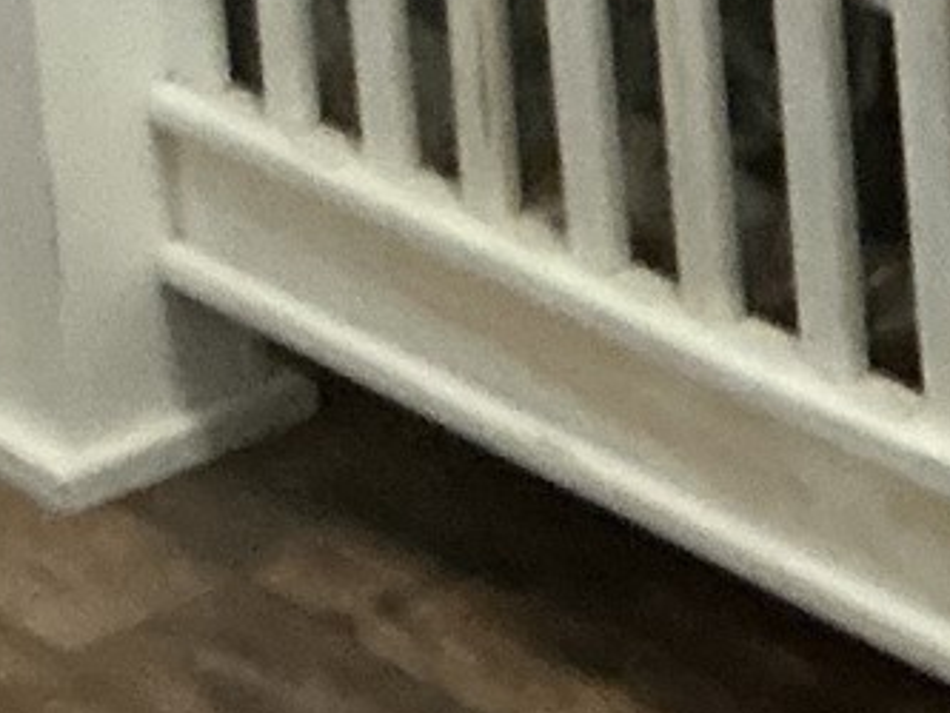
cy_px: -1095
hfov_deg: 10.6
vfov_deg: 8.1
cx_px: 2020
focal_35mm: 167
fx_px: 4585
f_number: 1.8
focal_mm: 3
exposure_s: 1/30
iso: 250
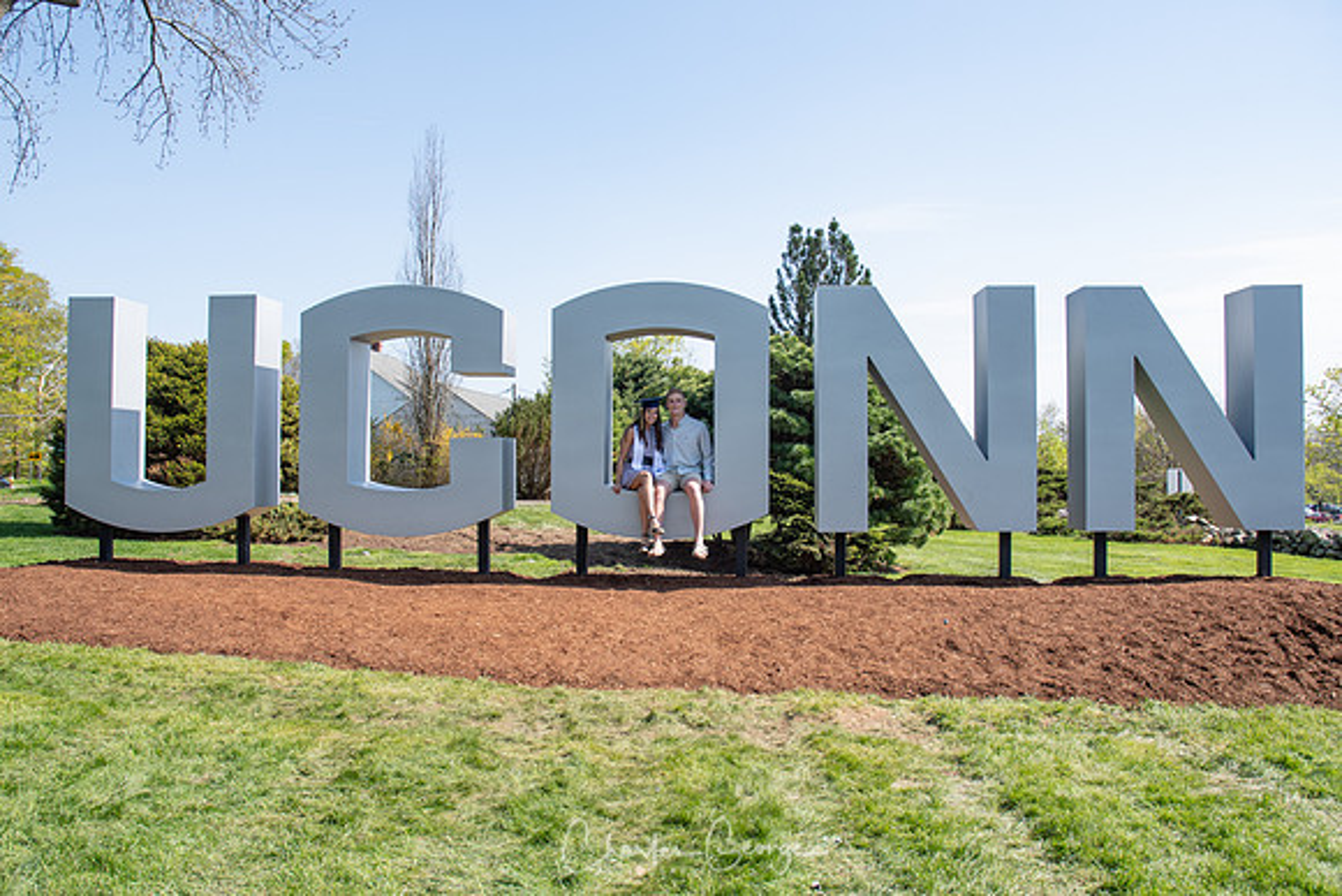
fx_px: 1012
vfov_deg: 47.7
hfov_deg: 67.1
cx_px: 671
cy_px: 448
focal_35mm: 27
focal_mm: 18
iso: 100
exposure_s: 1/200
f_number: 6.3
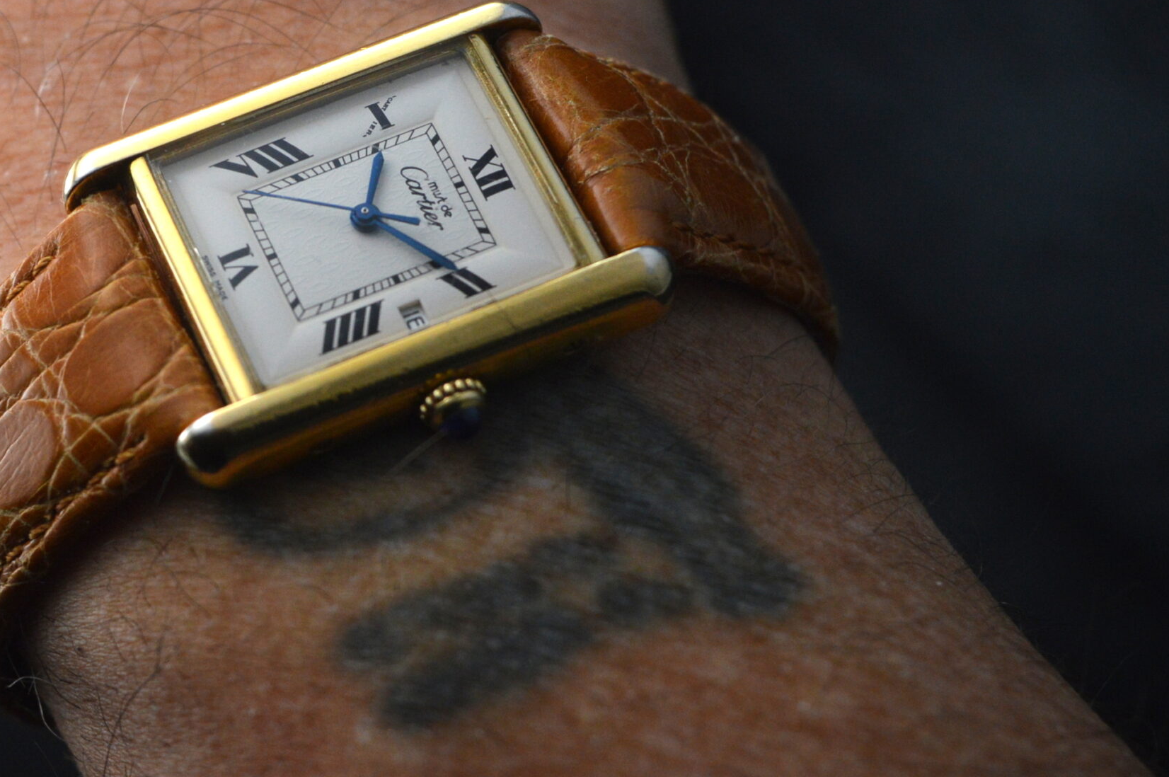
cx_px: 347
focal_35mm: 93
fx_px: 3017
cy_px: 287
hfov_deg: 21.8
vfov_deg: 14.7
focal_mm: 40
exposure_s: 1/200
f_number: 7.1
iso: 800
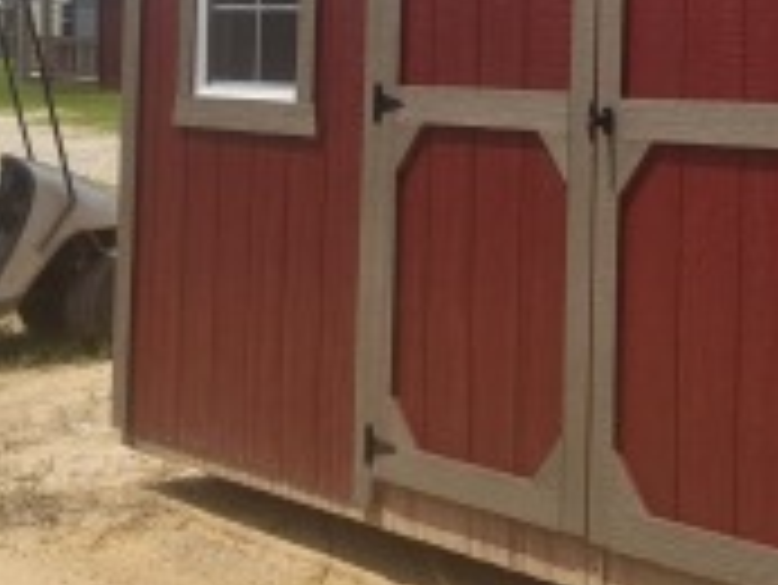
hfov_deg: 19.6
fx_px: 1912
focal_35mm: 85
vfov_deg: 16.8
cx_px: 1214
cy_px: -86
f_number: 1.7
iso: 80
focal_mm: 6.3
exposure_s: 1/7061
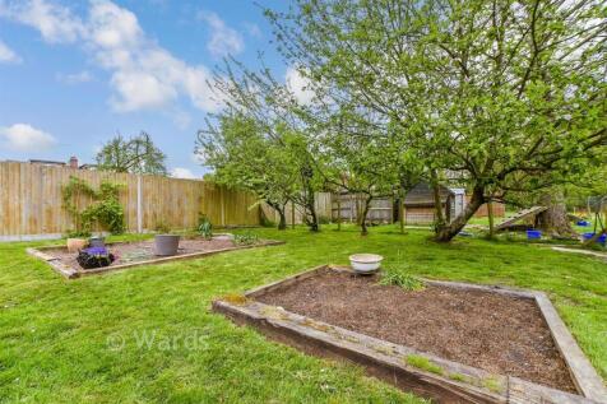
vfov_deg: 77.3
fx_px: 253
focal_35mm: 15
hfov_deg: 100.4
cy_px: 202
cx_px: 304
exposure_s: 1/100
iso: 160
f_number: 8
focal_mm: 10
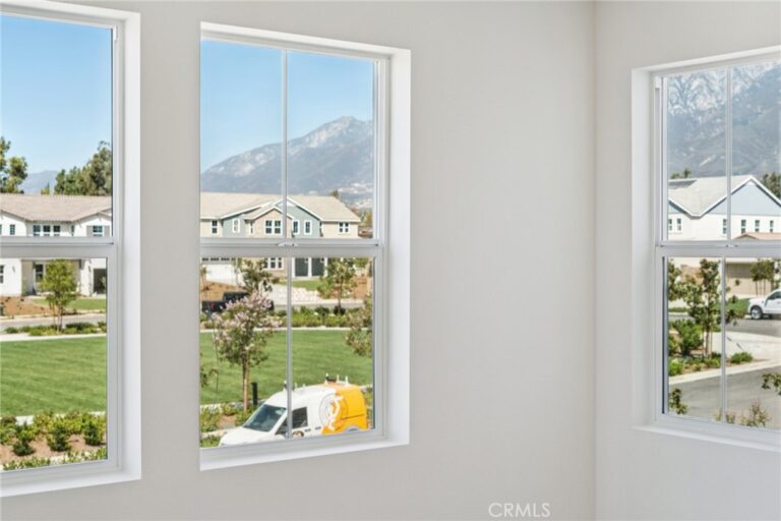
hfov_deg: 39.6
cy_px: 260
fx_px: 1085
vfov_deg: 27.0
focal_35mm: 50
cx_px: 390
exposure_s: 1/200
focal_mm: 50
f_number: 5.6
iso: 125
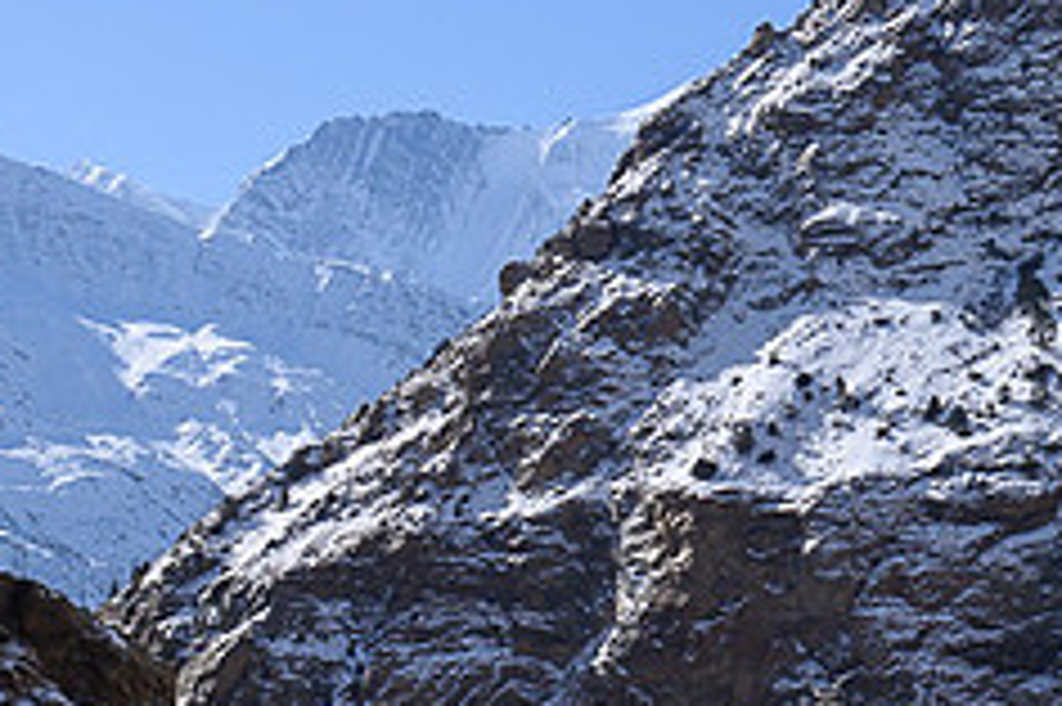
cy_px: 208
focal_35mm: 146
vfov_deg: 9.4
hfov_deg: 13.9
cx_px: 934
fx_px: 4304
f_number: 13
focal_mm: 48
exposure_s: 1/1250
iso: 450
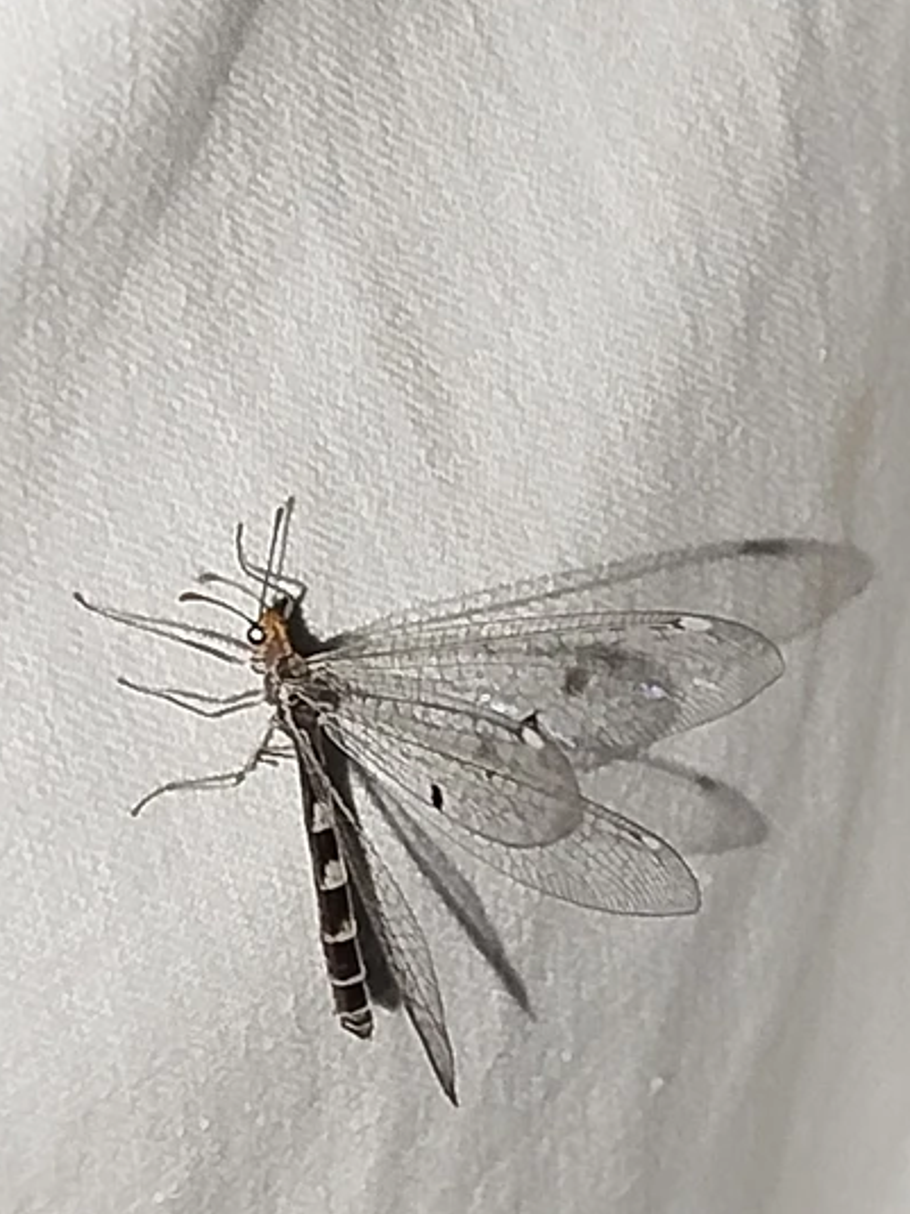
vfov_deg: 14.1
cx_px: 492
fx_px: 4909
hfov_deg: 10.6
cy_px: 717
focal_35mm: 140
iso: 250
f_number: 1.7
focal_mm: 5.31
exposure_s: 1/33
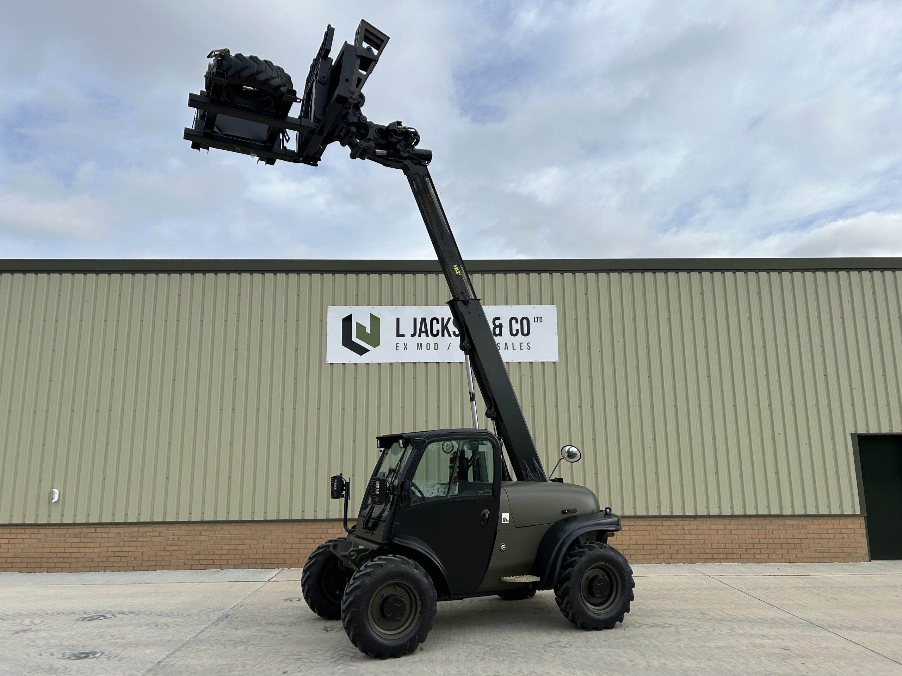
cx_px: 451
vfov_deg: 53.1
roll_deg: +0.4
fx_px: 677
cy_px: 338
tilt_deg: +12.8
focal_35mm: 26
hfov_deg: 67.3
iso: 50
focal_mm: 5.7
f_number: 1.5
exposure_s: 1/5319
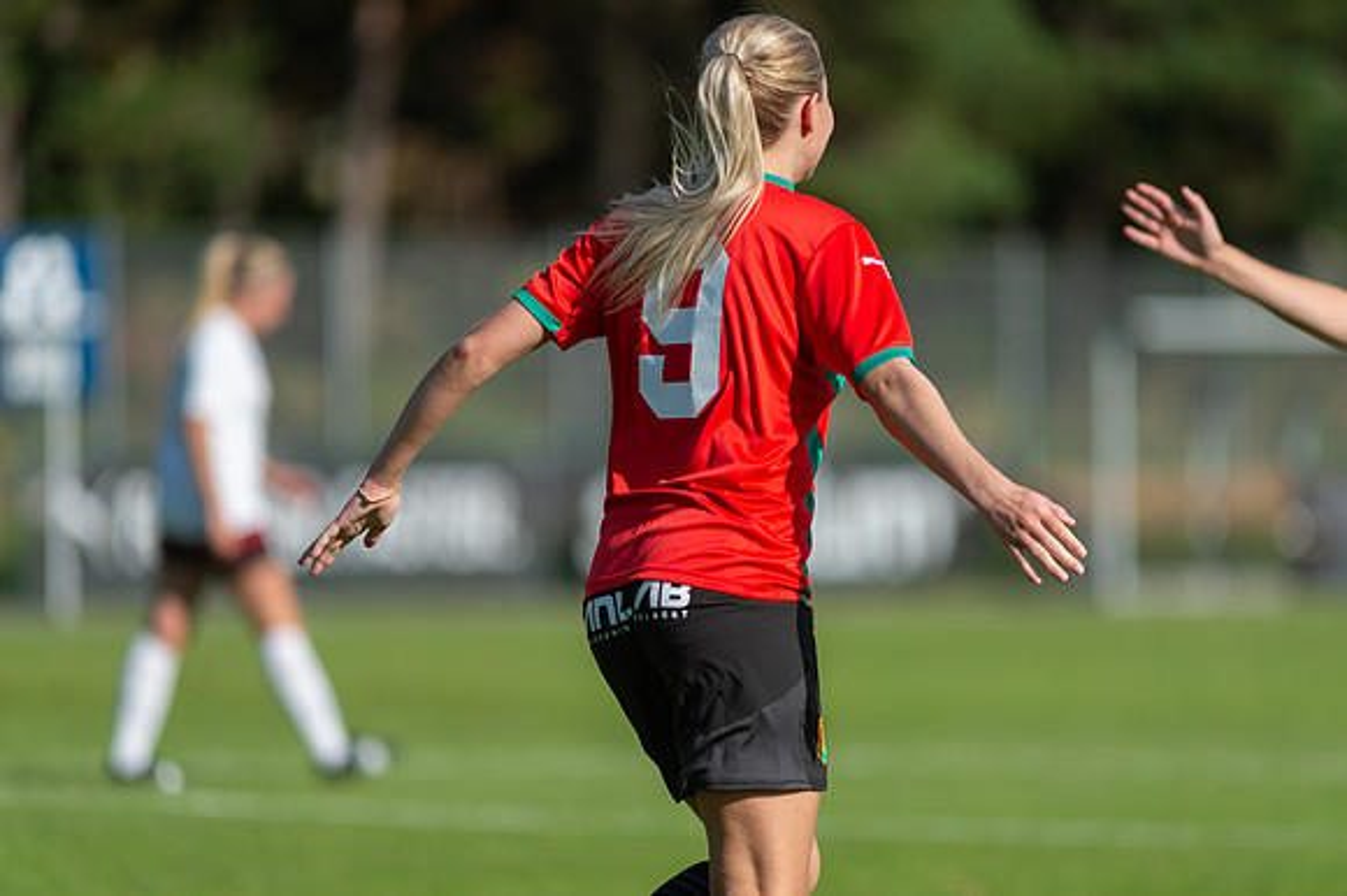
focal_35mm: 300
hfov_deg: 6.9
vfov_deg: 4.6
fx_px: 11218
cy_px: 448
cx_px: 674
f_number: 3.2
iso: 100
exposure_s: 1/1600
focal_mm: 300
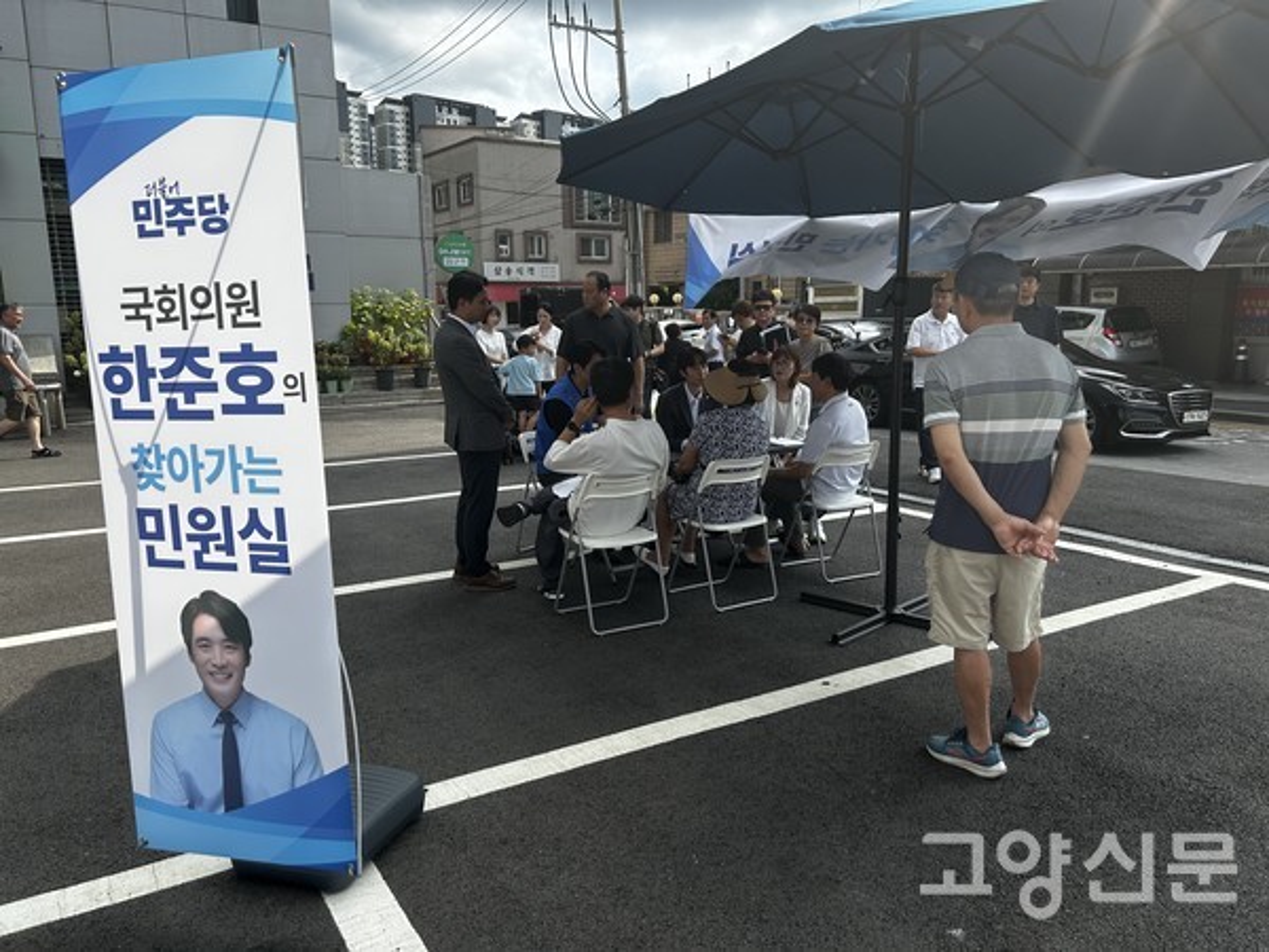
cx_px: 634
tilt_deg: -10.4
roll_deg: +1.3
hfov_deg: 67.3
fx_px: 953
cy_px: 476
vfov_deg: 53.1
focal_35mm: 26
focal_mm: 5.7
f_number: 1.5
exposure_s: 1/2762
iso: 50
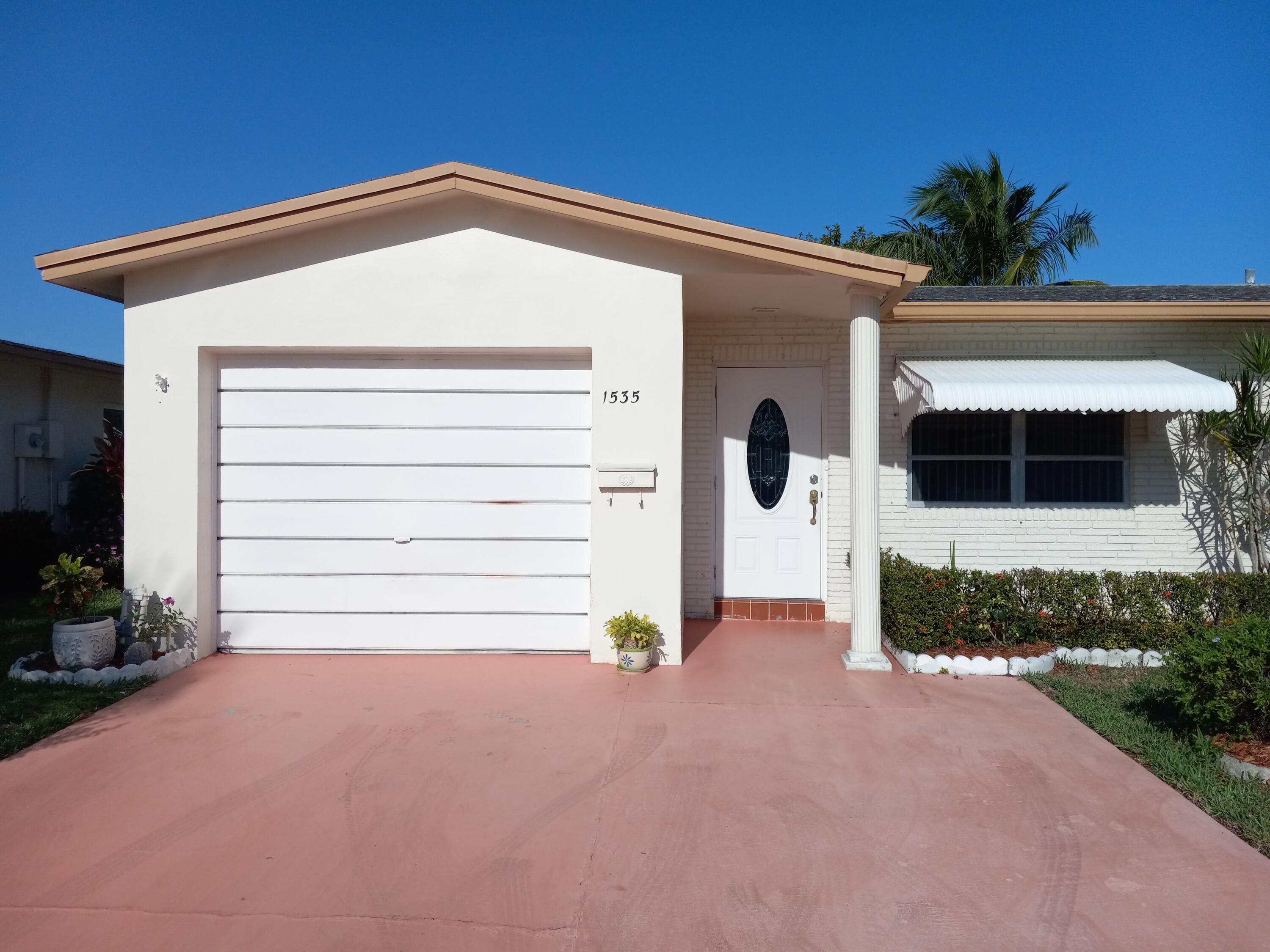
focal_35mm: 27
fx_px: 991
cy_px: 476
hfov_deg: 65.3
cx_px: 635
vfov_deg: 51.4
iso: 40
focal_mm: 3.94
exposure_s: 1/4525
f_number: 1.8
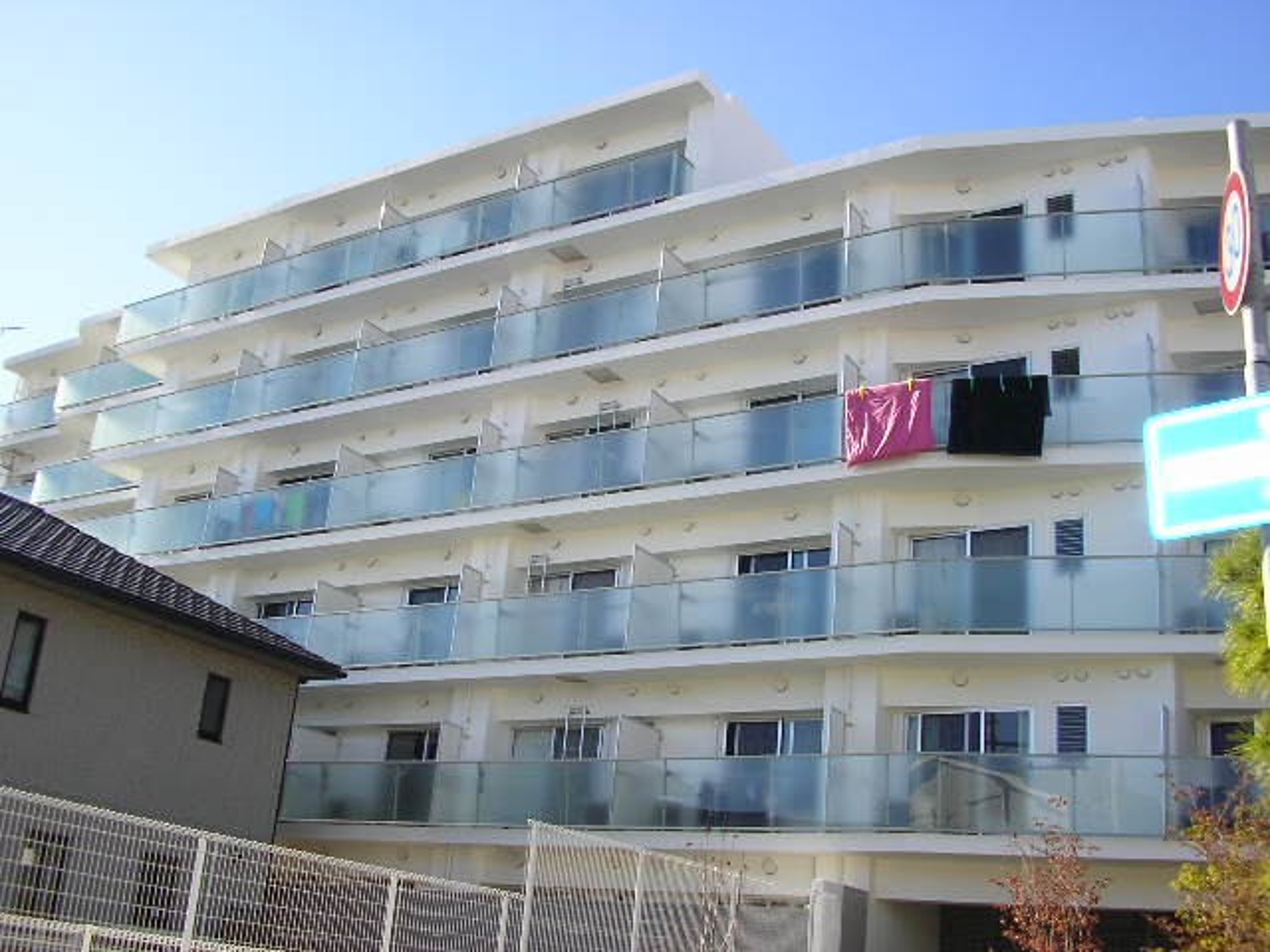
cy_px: 476
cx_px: 635
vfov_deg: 37.7
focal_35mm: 38
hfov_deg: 49.0
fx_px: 1394
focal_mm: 5.8
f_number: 4.1
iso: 71
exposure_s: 1/356
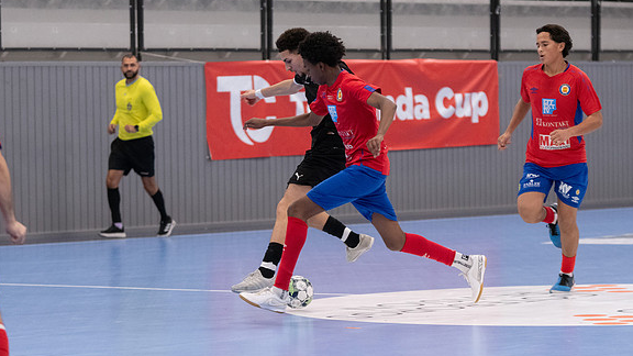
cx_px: 315
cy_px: 187
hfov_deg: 11.8
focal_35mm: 182
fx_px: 3055
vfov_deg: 6.7
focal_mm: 112
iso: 4000
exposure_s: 1/640
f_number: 3.2
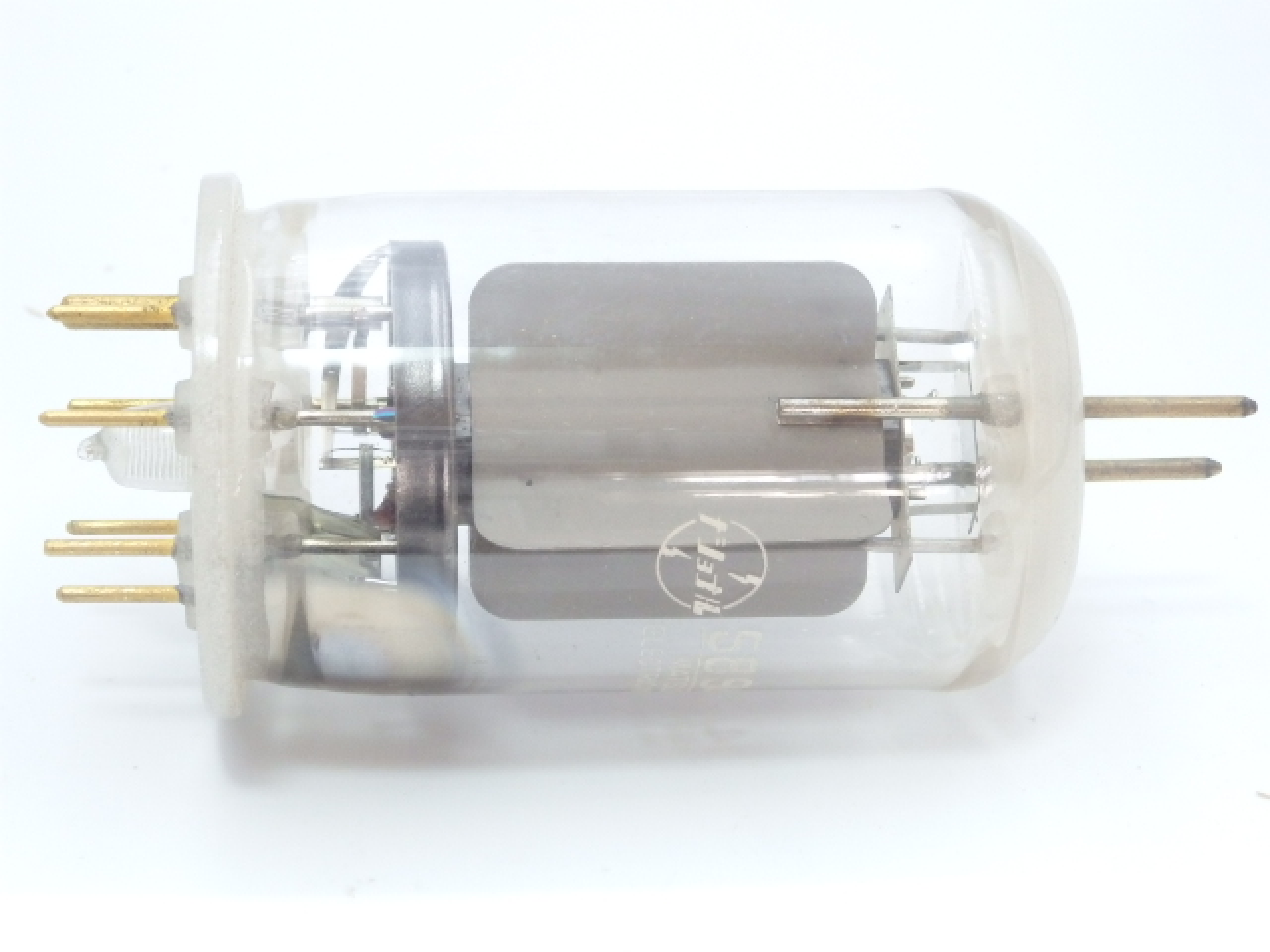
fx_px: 2935
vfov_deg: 18.4
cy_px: 476
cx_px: 635
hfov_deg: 24.4
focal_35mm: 80
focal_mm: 14.4
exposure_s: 1/25
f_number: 4.6
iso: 800
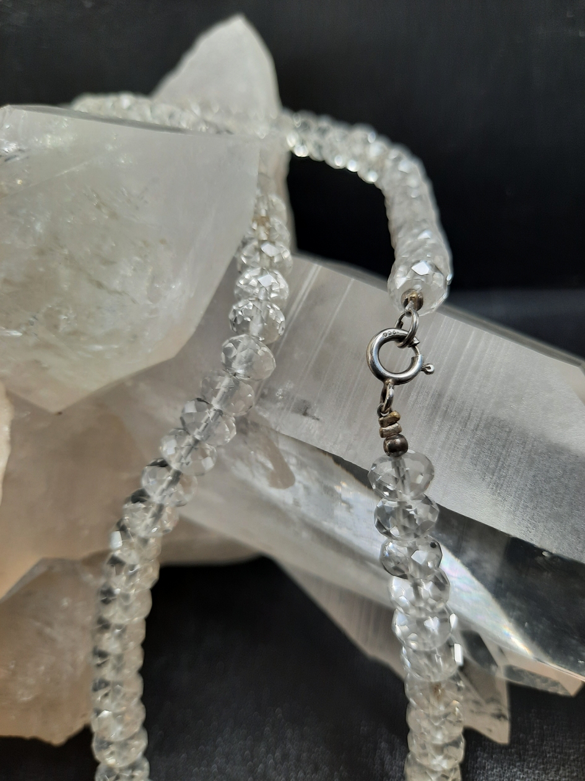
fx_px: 563
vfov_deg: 69.4
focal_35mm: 25
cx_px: 292
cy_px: 390
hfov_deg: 54.9
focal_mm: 4.6
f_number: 2
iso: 40
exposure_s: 1/100
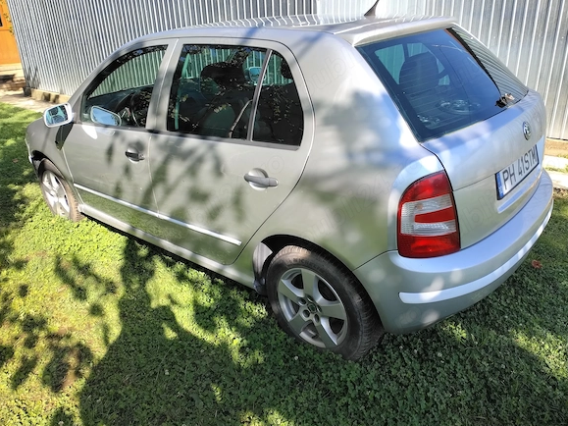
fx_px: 459
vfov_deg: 49.7
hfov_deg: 63.4
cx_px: 289
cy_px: 213
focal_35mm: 28
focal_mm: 4.05
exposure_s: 1/202
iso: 100
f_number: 1.8
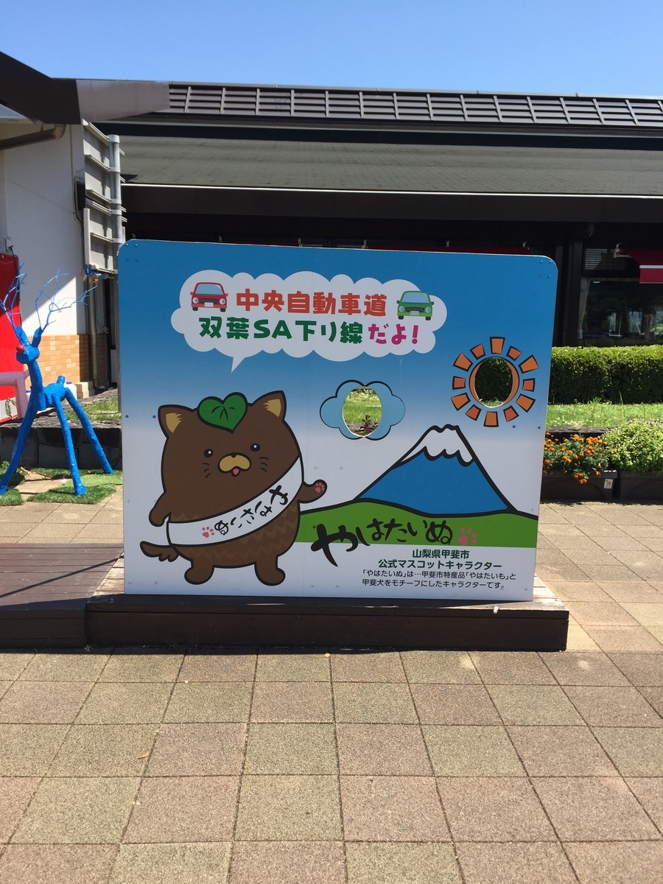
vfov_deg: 61.7
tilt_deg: -7.0
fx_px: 741
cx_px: 332
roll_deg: -0.3
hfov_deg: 48.2
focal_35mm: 29
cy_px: 442
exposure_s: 1/1199
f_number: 2.2
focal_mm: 4.15
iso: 32
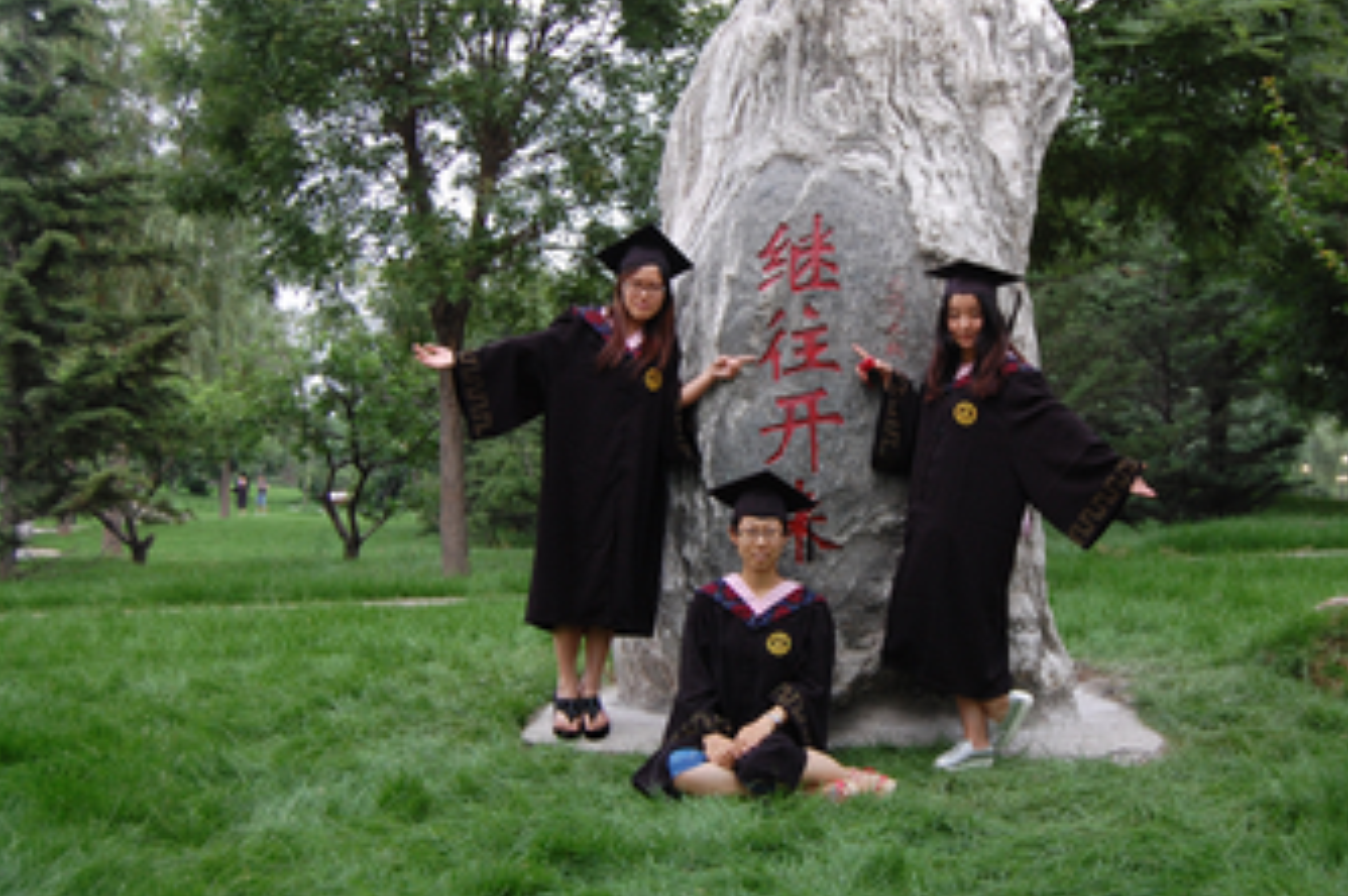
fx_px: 1833
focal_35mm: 49
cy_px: 418
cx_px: 835
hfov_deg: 40.1
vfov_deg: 27.5
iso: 400
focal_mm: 26
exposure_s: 1/80
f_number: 4.5
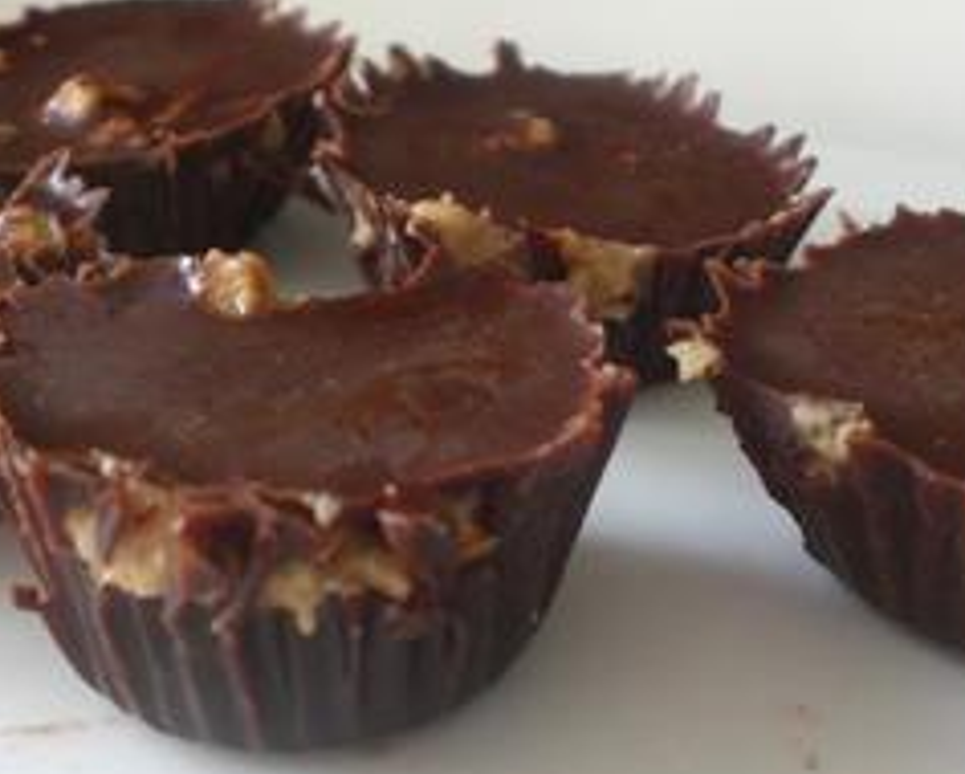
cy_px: 471
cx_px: 582
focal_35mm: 56
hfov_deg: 33.4
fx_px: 1601
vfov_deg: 27.1
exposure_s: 1/80
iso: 200
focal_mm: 6.3
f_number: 3.1
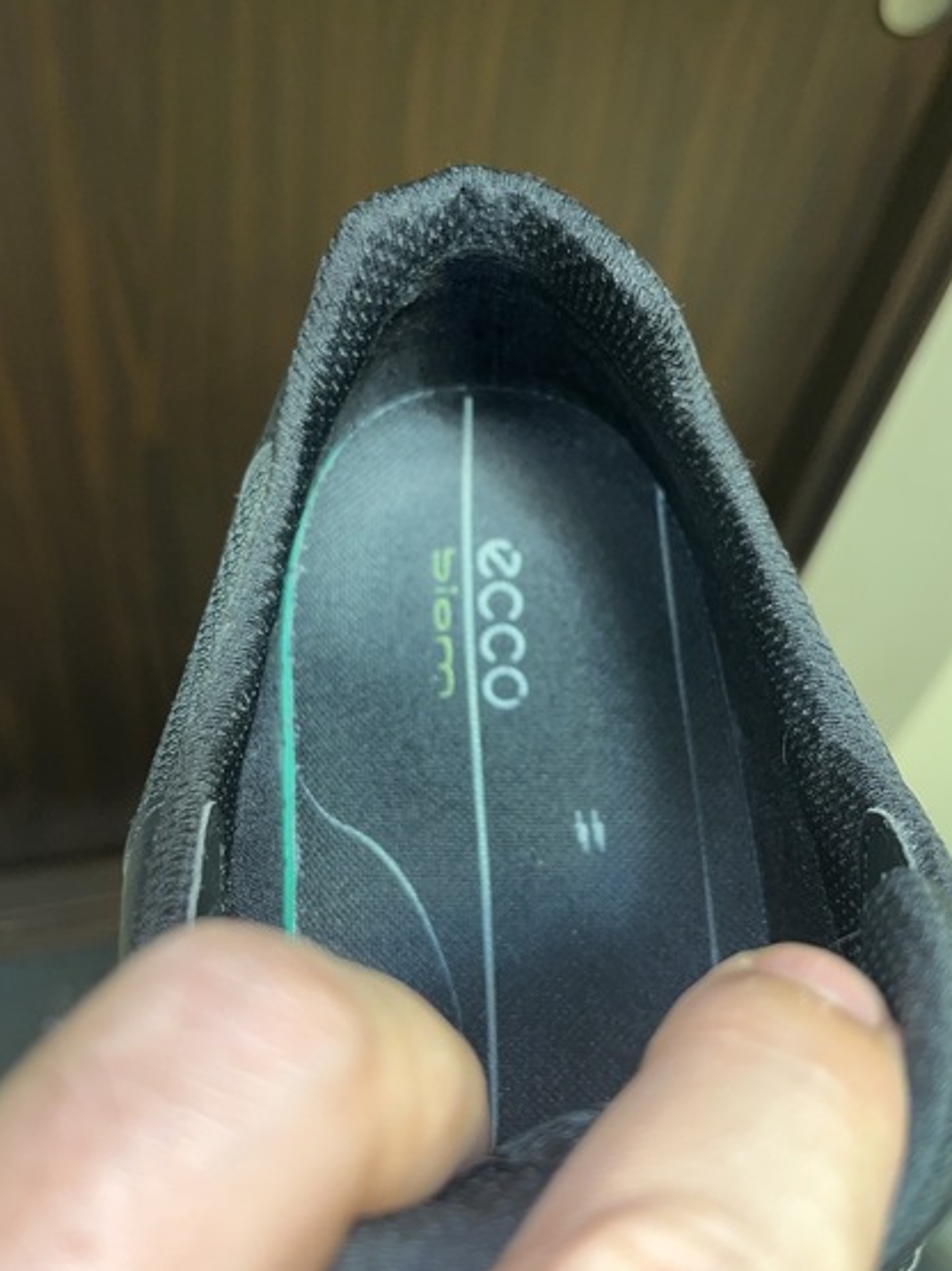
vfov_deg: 51.4
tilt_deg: -53.3
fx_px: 1321
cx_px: 455
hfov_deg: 39.6
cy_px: 641
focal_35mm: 36
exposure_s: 1/6
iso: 32
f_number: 1.6
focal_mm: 5.1
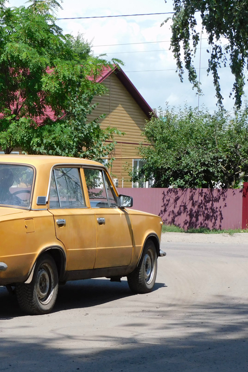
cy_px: 185
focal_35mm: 133
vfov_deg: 15.4
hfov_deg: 10.2
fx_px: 1374
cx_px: 5
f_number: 4.8
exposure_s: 1/500
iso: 125
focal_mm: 17
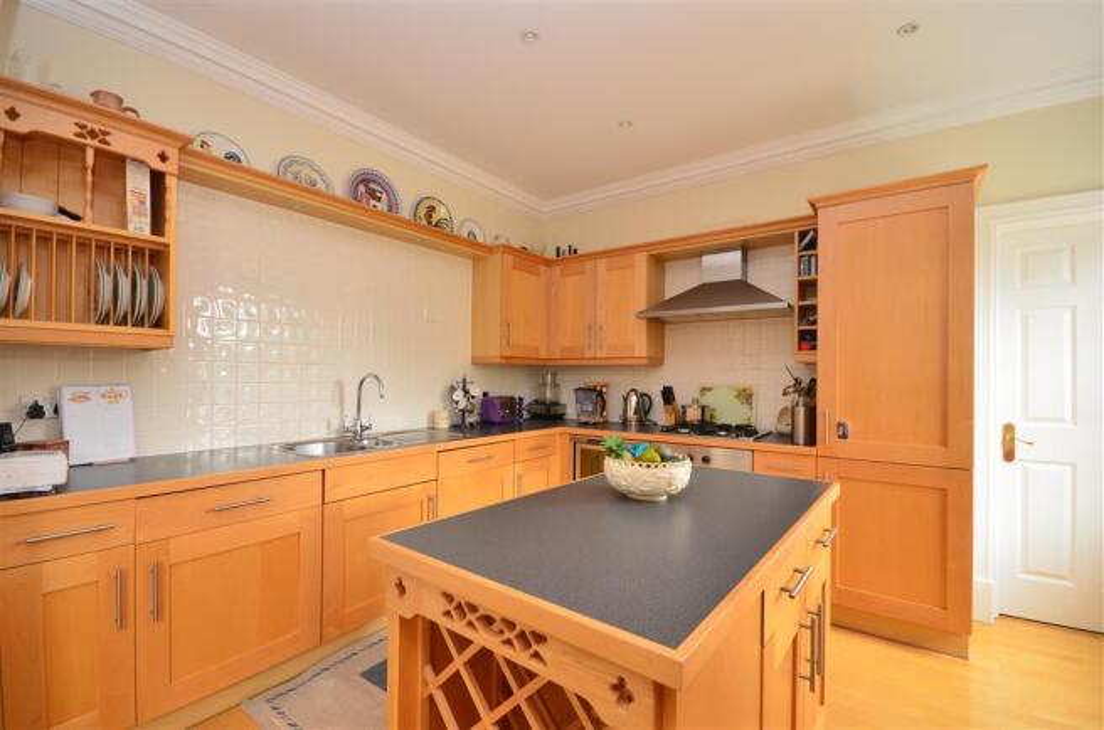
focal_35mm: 15
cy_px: 365
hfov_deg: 100.5
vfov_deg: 77.0
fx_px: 459
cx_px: 552
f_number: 7.1
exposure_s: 1/6
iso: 400
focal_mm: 10
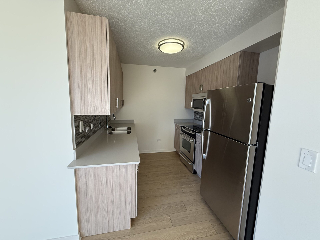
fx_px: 129
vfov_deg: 85.7
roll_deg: -1.5
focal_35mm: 14
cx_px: 160
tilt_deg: -7.7
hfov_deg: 102.1
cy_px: 120
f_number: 2.2
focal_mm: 2.22
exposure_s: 1/120
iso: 200
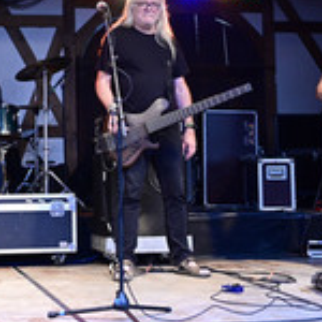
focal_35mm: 80
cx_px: 44
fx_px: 845
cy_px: 88
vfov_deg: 21.4
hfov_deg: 21.2
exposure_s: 1/125
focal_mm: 31.5
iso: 2000
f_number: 3.2
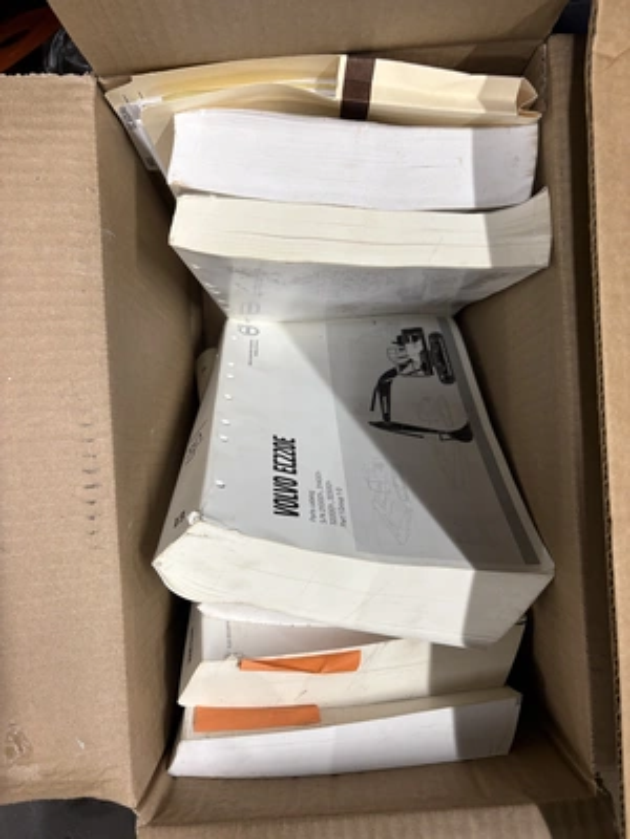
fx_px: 631
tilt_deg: -87.4
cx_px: 315
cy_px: 420
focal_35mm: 26
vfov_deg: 67.3
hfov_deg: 53.1
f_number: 1.6
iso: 125
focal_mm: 5.96
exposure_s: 1/60
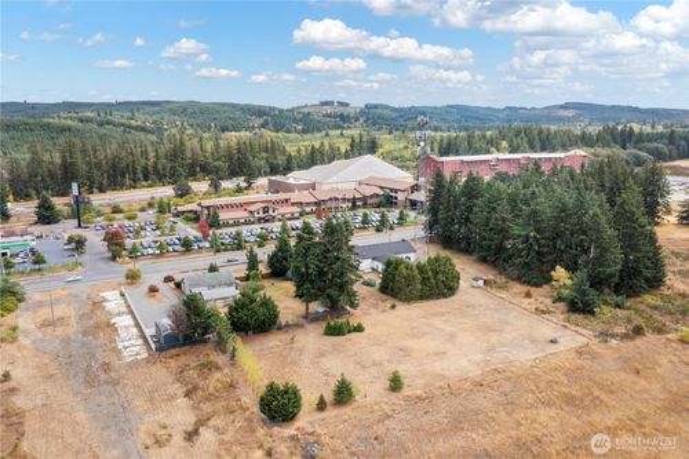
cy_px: 230
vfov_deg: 46.4
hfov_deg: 65.5
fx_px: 536
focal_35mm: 28
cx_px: 344
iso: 100
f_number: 9
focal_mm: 10.26
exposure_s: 1/120
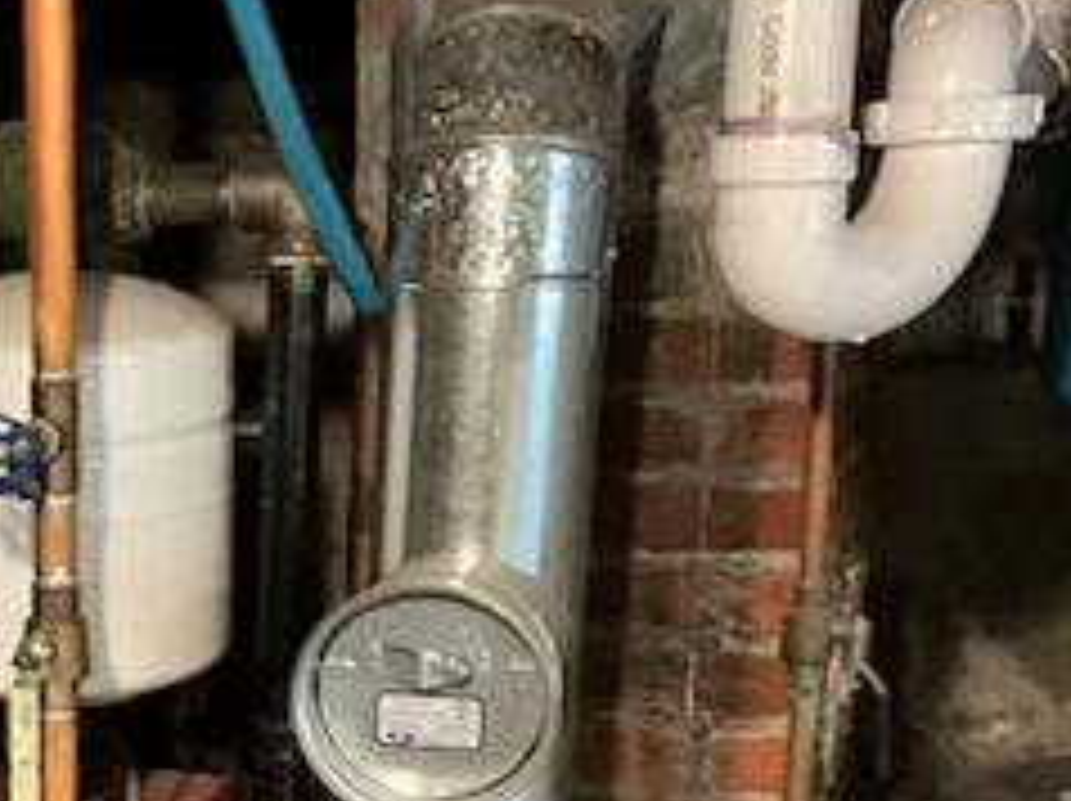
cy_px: 801
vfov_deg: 18.4
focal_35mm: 78
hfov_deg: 23.3
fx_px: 2411
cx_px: -148
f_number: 1.8
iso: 640
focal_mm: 3
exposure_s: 1/27
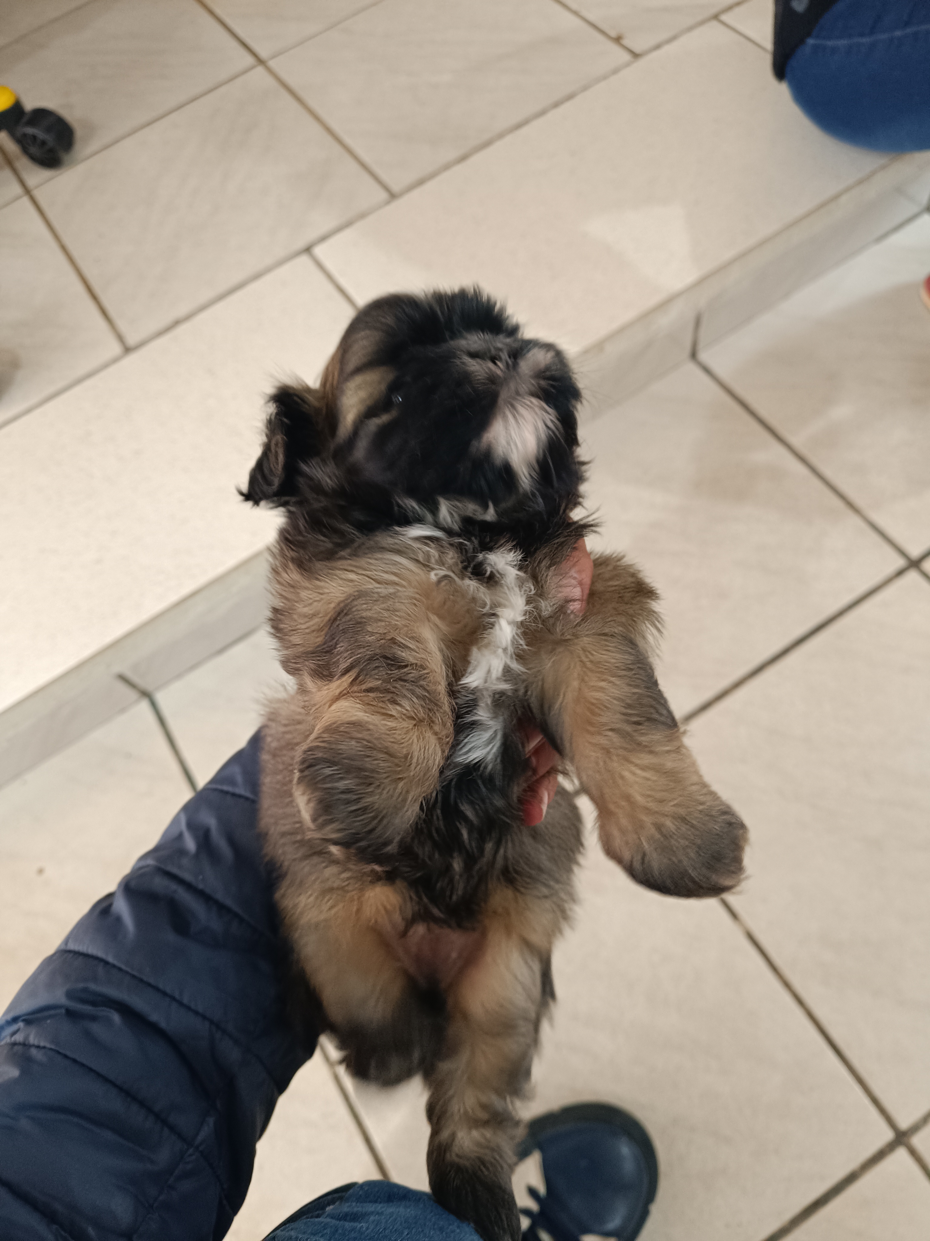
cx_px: 465
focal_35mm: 24
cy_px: 620
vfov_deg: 71.6
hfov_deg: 56.8
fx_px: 860
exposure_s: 1/24
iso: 606
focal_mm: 5.59
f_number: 1.88
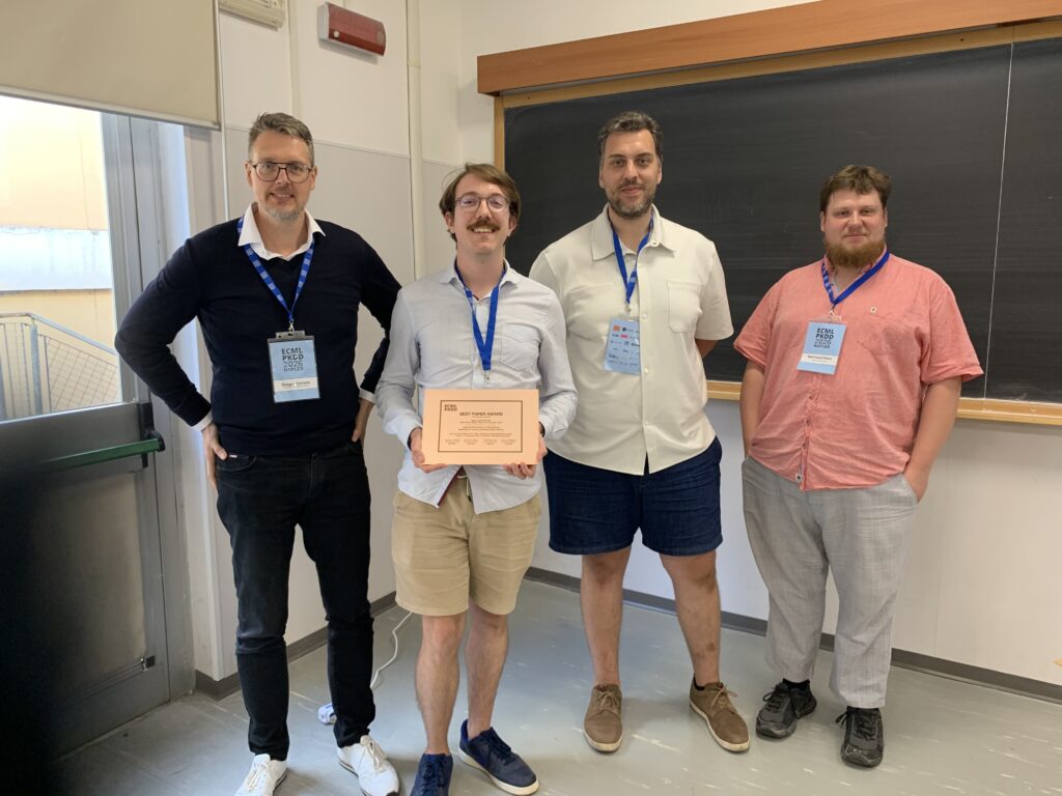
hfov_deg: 67.3
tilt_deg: -11.1
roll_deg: -0.2
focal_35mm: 26
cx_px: 531
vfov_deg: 53.1
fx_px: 798
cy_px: 398
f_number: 1.8
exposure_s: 1/60
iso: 100
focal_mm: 4.25
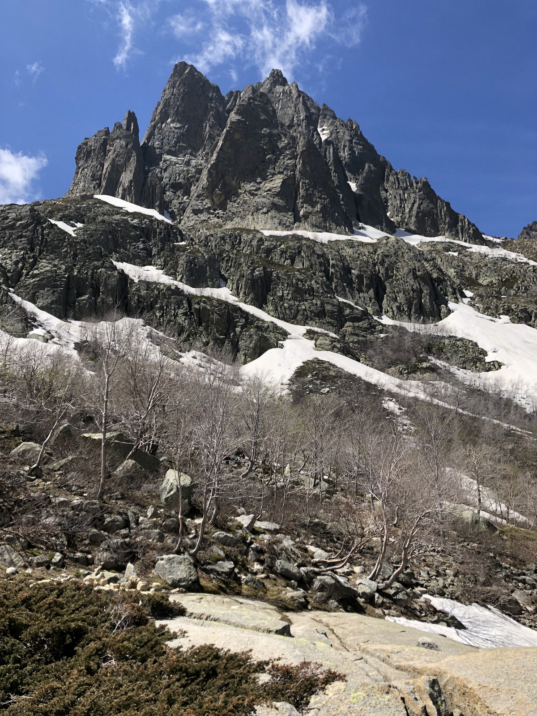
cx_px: 268
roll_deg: +3.0
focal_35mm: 28
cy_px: 358
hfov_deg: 49.7
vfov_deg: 63.4
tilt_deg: +15.4
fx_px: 579
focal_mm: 4
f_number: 1.8
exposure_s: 1/1946
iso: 20
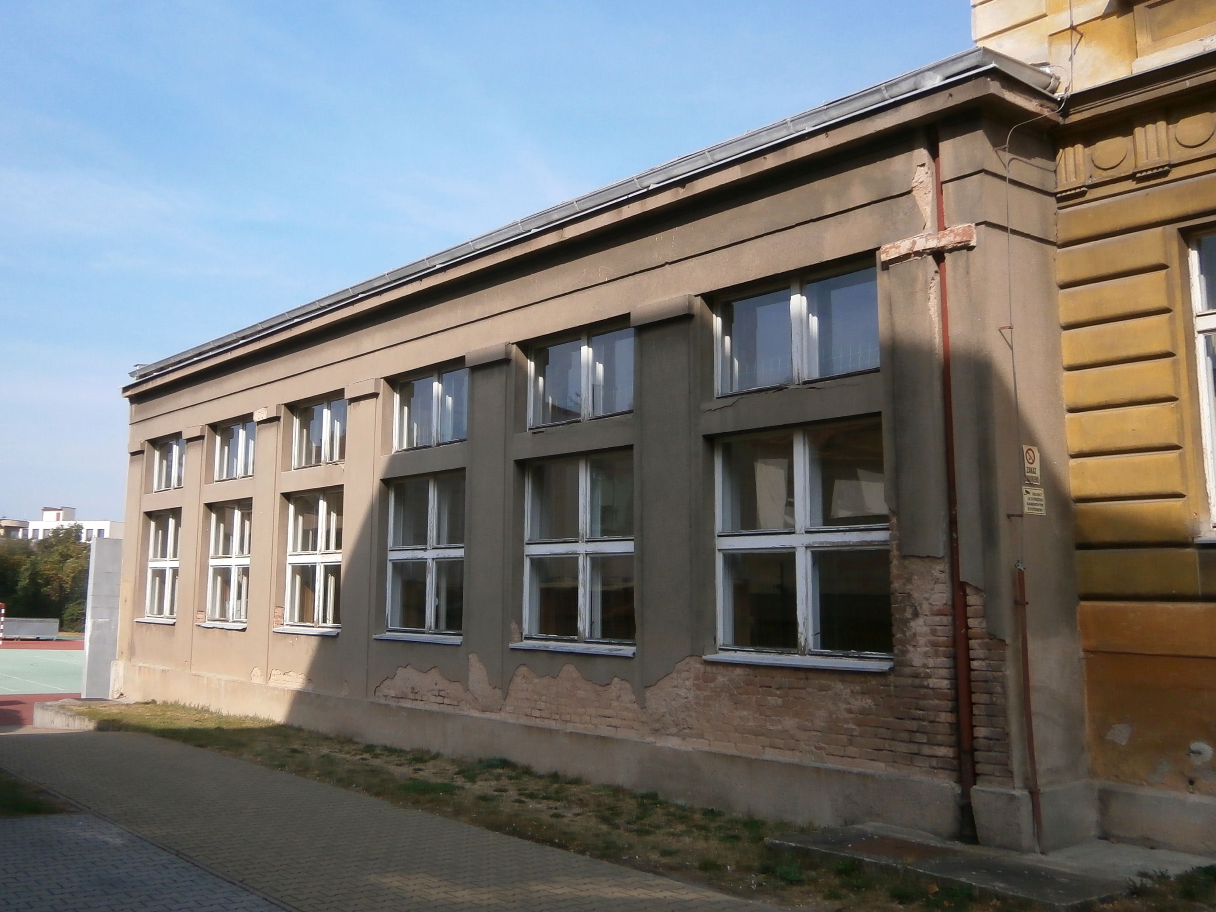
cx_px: 608
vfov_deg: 53.1
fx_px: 913
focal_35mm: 26
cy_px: 456
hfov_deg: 67.3
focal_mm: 4.7
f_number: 2.8
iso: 80
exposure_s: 1/1600
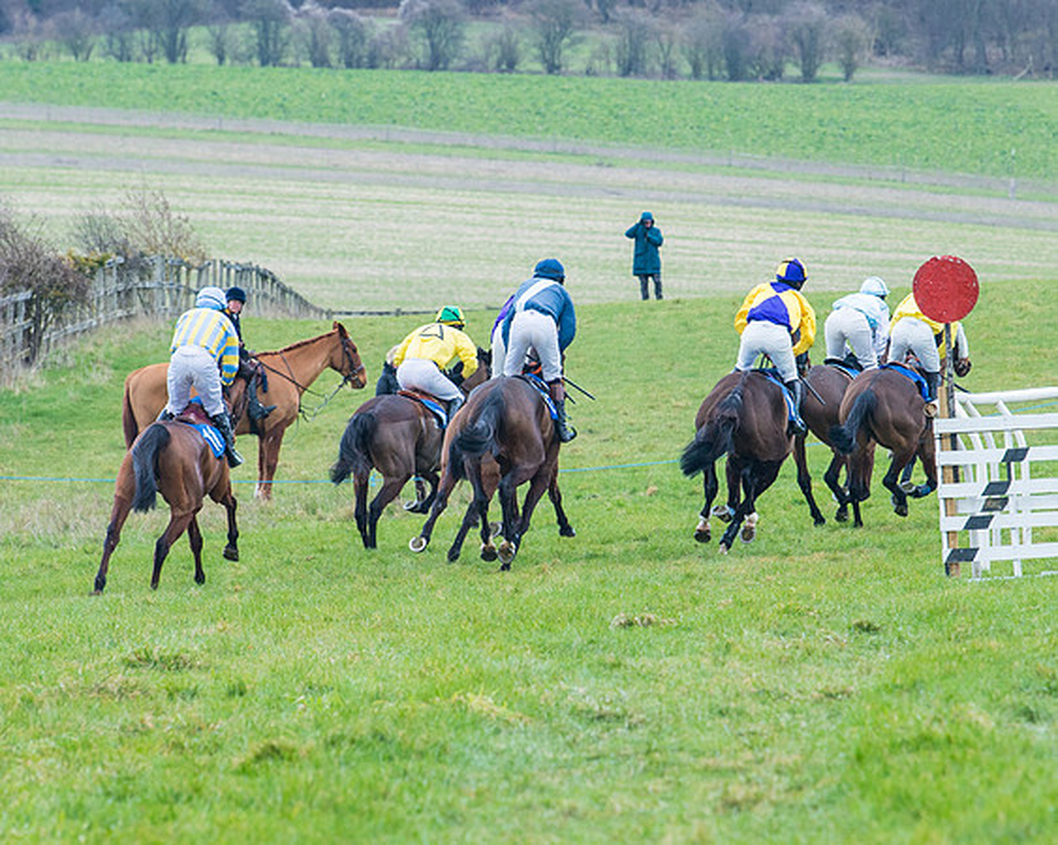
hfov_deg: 5.1
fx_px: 11946
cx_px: 659
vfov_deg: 4.1
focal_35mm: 382
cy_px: 429
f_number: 5.6
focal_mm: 200
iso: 400
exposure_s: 1/320
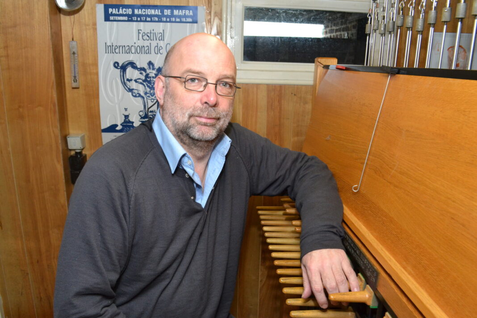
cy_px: 159
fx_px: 358
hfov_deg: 67.4
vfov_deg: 47.9
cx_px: 238
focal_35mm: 27
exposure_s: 1/60
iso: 1600
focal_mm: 18
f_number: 8
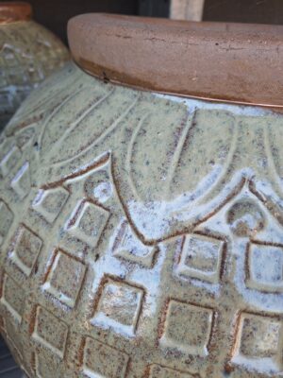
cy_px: 189
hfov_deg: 58.9
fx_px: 251
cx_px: 142
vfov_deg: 73.9
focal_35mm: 23
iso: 40
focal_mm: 5.54
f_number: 1.8
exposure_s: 1/131
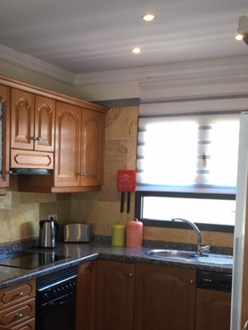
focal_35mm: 50
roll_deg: -0.9
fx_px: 478
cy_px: 211
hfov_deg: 28.6
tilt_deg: -4.5
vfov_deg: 37.9
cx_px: 58
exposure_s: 1/33
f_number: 2.2
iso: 64
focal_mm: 4.15
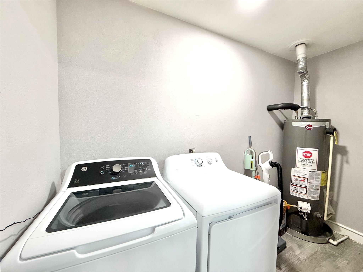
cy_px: 136
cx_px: 182
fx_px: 147
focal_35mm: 14
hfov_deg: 102.1
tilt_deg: -3.4
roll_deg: -1.0
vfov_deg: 85.7
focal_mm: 2.22
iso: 250
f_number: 2.2
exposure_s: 1/60
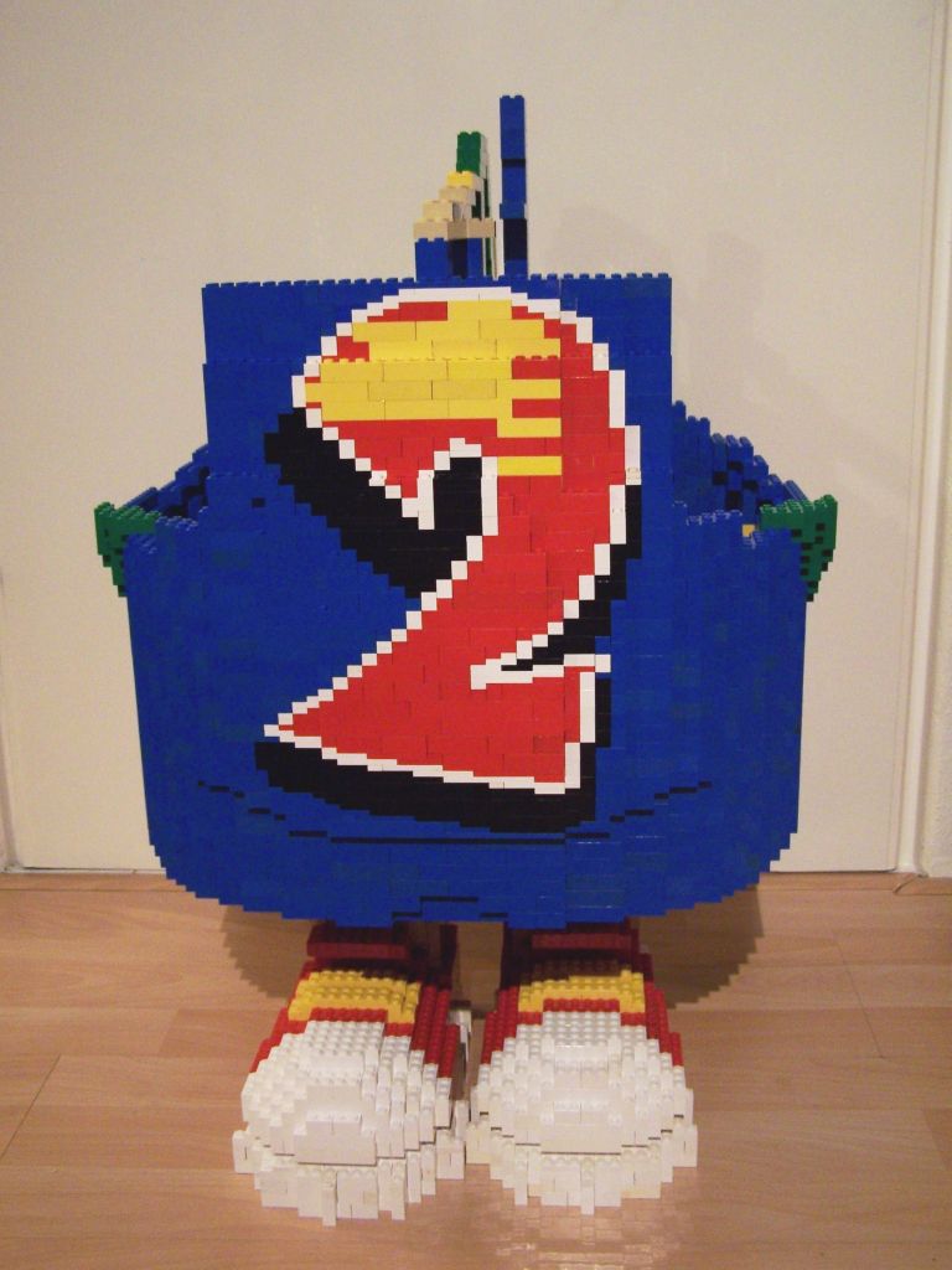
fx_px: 1393
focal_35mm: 38
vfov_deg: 49.0
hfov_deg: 37.7
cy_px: 635
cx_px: 476
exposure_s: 1/8
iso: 140
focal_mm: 6.3
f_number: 2.8
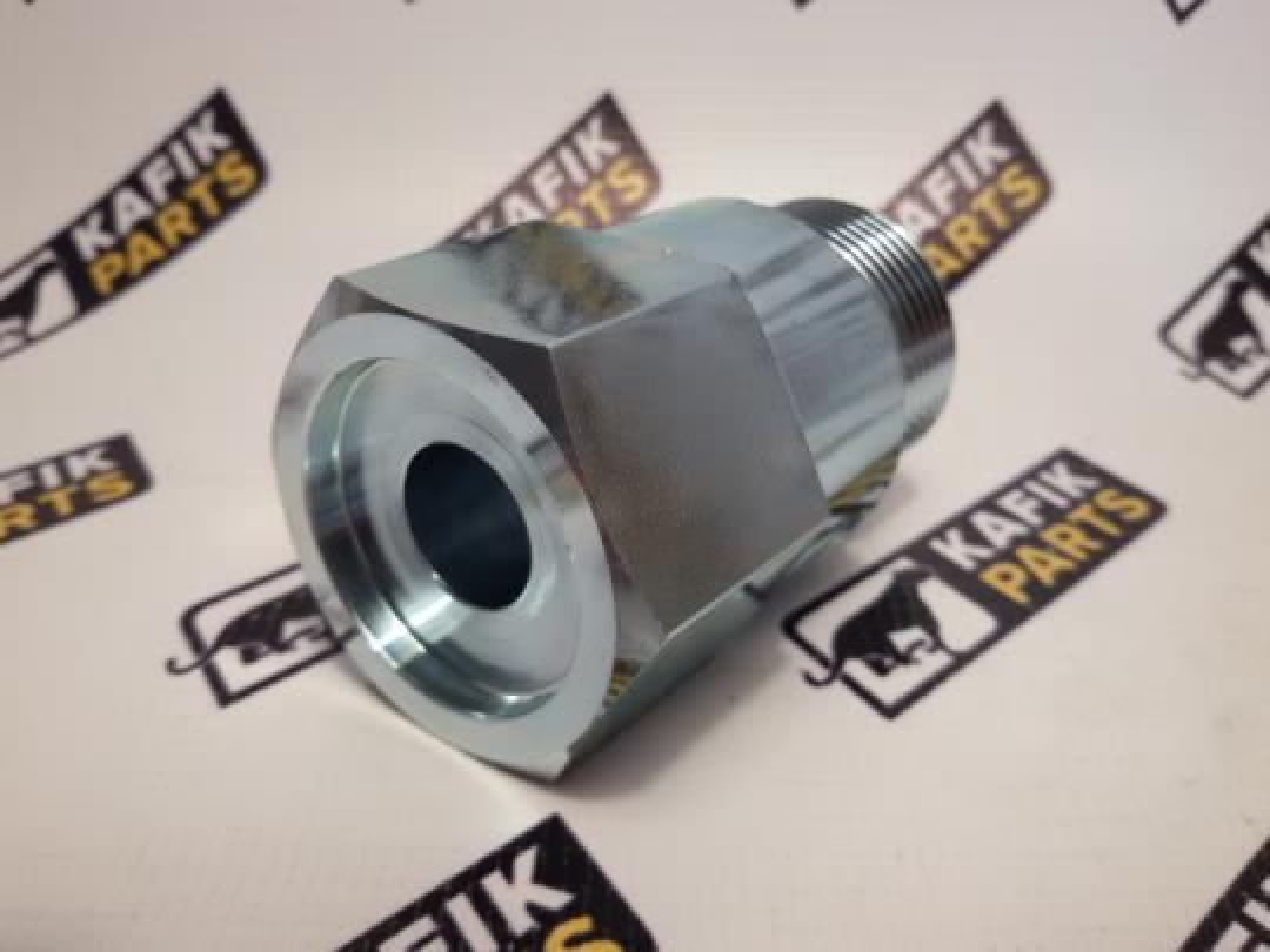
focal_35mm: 31
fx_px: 1137
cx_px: 635
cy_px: 476
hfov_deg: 58.4
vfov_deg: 45.4
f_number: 2.4
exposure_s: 1/33
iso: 50
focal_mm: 2.93
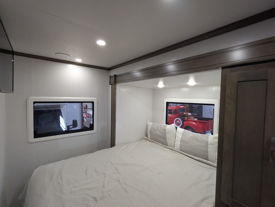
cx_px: 138
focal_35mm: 16
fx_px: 127
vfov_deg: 78.2
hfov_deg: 94.4
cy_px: 104
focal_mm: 2.35
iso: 362
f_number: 2.2
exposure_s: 1/139
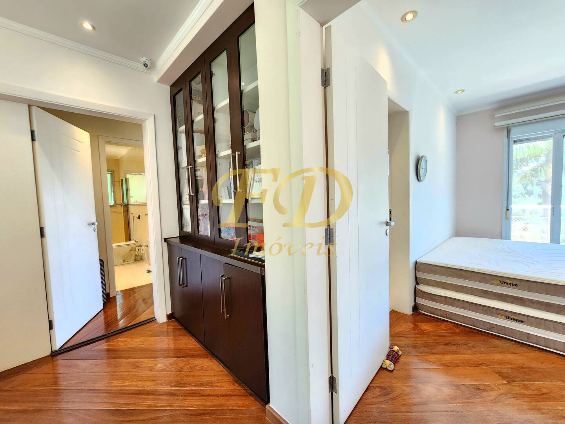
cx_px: 282
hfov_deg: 106.2
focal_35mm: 13
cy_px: 212
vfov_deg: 89.9
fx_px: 212
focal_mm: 2.2
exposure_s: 1/60.2
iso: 320
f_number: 2.2
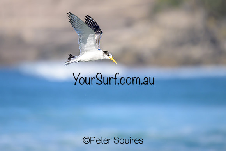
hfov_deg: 3.0
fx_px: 4308
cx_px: 91
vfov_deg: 2.0
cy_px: 63
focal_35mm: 686
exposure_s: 1/2000
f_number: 5.6
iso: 200
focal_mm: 500
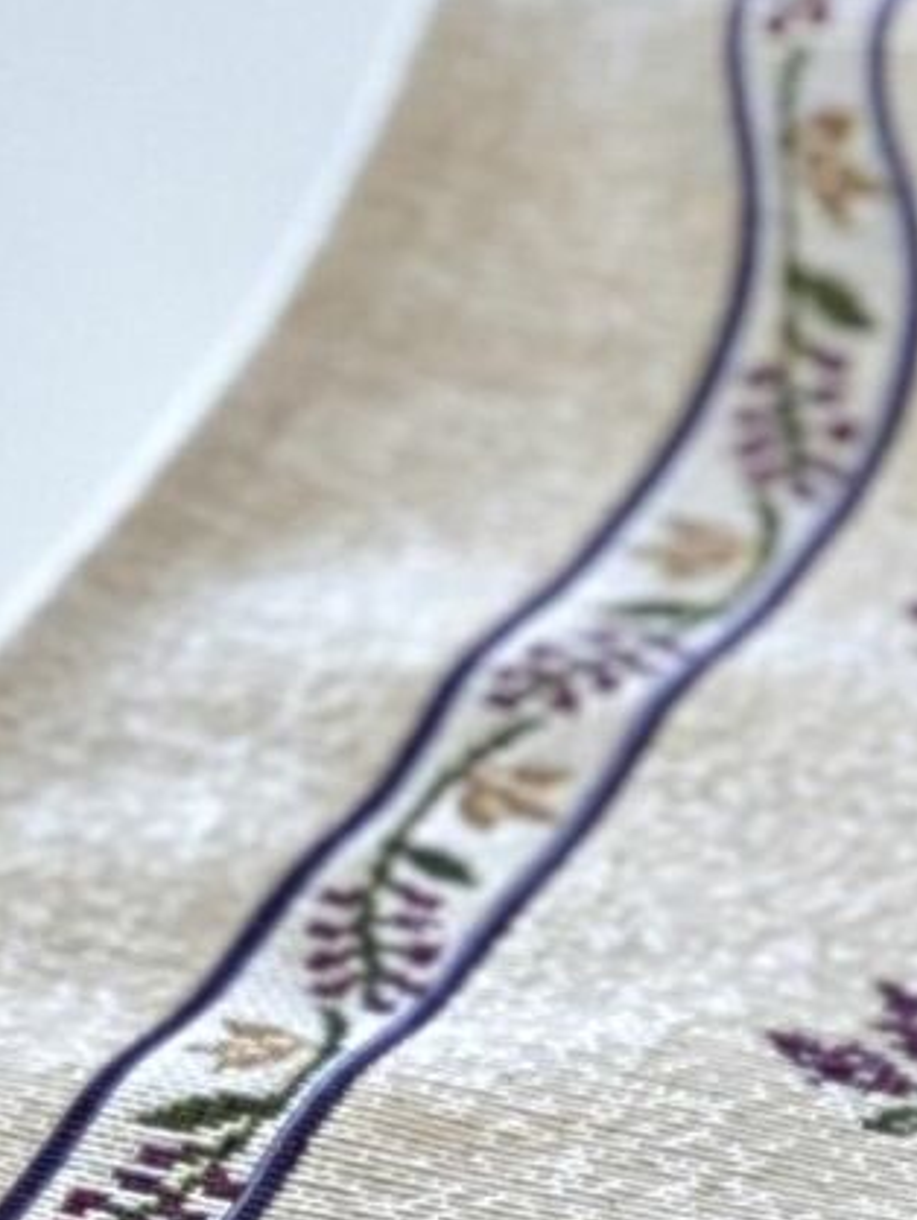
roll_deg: -0.6
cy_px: 1576
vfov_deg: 5.0
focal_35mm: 398
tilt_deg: -31.4
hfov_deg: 3.7
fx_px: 14043
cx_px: 2237
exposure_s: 1/122
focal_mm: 6
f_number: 2
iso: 25
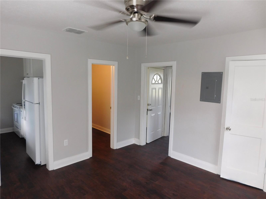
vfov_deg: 58.9
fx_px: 177
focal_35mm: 23
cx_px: 133
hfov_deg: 73.9
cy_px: 100
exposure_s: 1/30
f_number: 3
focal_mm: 4
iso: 140
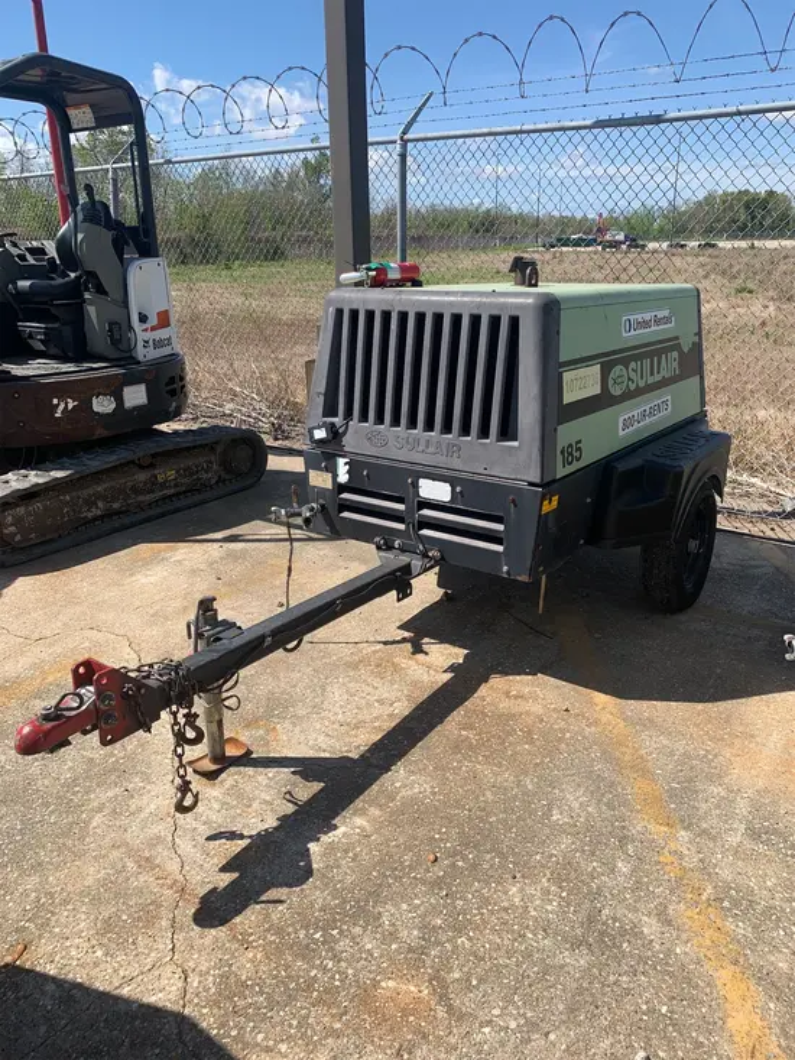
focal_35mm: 26
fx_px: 796
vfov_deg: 67.3
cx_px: 398
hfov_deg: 53.1
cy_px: 530
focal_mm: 4.25
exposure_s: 1/2208
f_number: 1.8
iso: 25
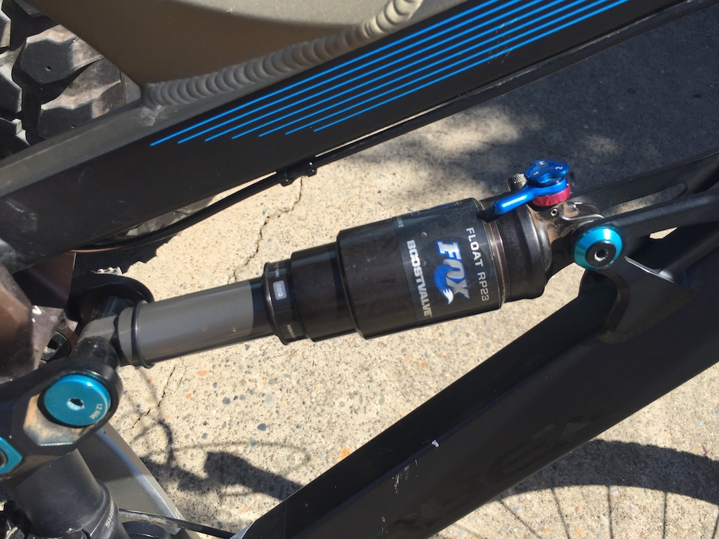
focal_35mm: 29
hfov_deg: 61.7
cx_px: 360
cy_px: 270
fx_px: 602
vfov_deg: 48.2
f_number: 2.2
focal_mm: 4.15
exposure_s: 1/1522
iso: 32
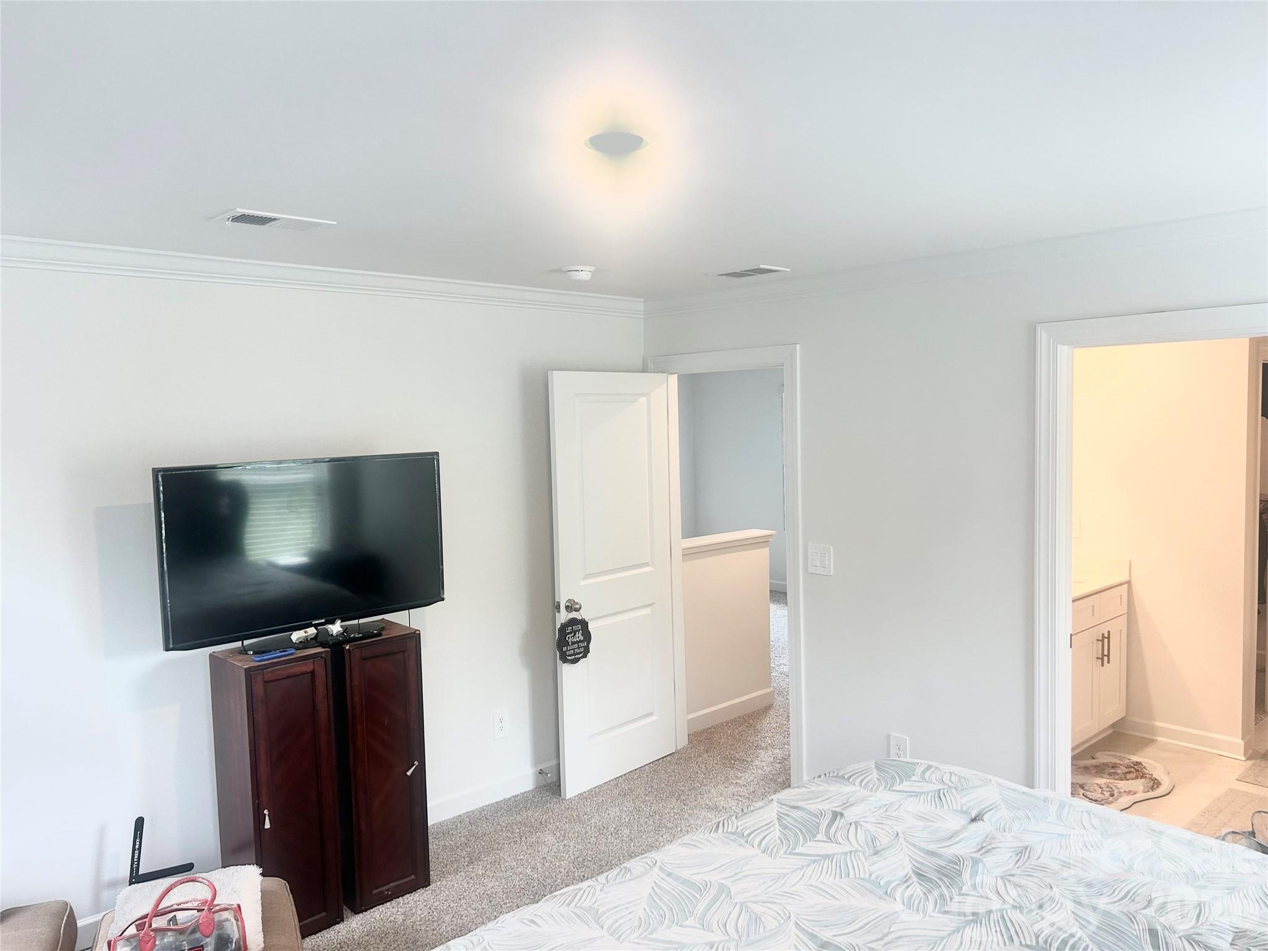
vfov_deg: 53.1
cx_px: 634
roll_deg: +1.7
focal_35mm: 26
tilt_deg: -5.2
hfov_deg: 67.3
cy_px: 476
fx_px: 952
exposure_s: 1/120
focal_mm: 5.7
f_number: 1.5
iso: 100
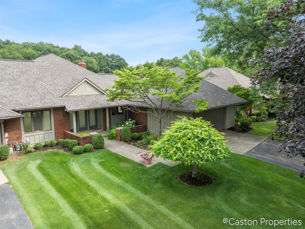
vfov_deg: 56.8
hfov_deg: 71.6
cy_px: 114
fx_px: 211
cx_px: 152
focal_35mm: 24
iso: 100
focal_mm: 12.29
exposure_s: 1/50
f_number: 8
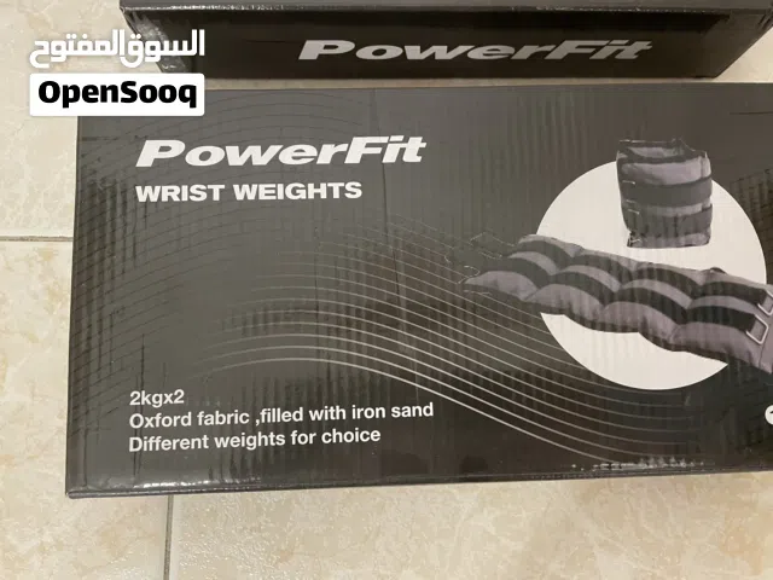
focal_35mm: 26
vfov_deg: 53.1
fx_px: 581
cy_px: 290
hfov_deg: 67.3
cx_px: 386
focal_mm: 4.2
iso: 500
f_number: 1.6
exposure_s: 1/33
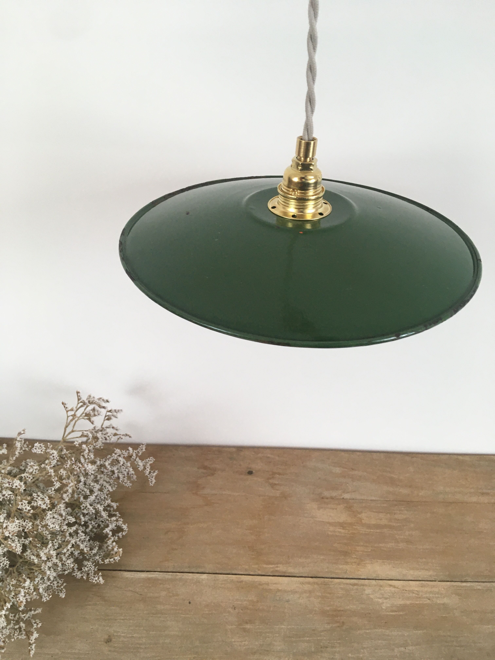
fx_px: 553
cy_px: 330
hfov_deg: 48.2
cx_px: 248
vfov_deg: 61.7
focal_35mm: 29
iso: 50
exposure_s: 1/33
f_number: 2.2
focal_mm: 4.15
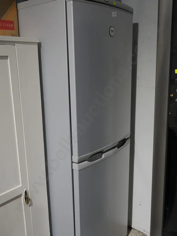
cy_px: 118
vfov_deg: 53.9
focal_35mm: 34
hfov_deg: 41.8
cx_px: 88
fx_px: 232
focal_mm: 17
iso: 500
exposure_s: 1/60
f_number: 4
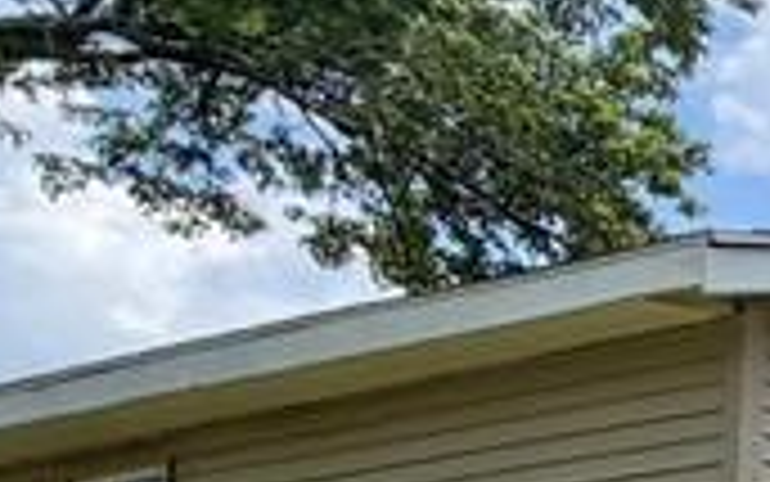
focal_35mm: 89
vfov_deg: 13.4
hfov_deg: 11.8
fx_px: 1868
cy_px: 824
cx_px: 2265
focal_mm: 2.22
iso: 20
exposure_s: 1/970
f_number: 2.2
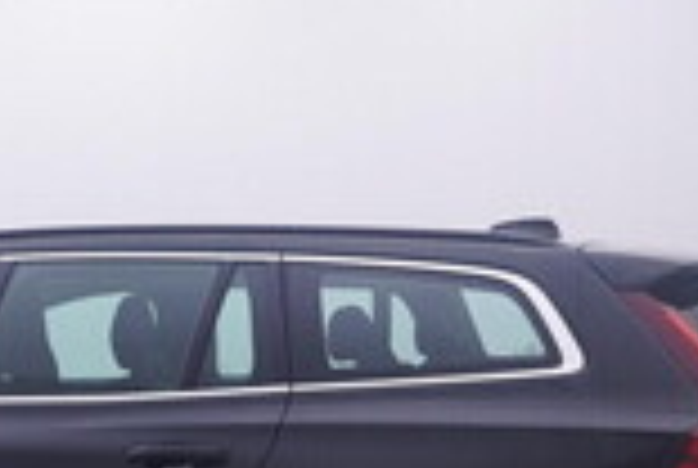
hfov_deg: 24.4
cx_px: 25
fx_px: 1550
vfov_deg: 17.0
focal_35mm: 80
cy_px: 403
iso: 200
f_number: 5
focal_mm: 15
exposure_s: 1/80
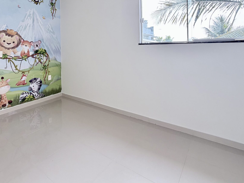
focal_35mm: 22
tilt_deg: -0.2
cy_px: 47
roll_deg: +1.4
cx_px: 87
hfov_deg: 74.7
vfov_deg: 58.2
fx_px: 155
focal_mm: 2.22
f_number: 2.2
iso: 100
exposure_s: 1/121
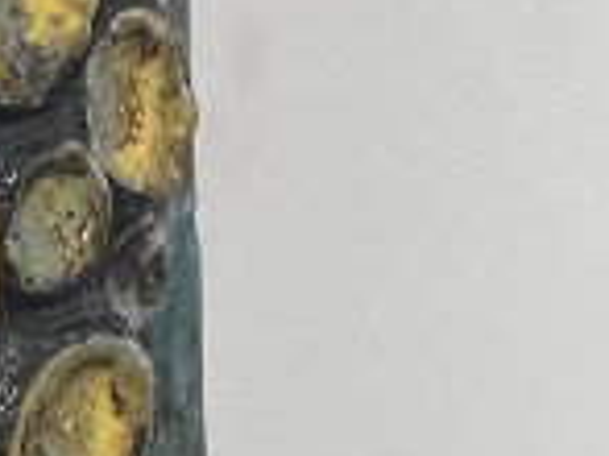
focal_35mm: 212
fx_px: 3727
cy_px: -684
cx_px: -1098
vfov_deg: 6.6
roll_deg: +0.9
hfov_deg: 8.2
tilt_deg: +0.7
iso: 50
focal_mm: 4.2
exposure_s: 1/100
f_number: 1.6
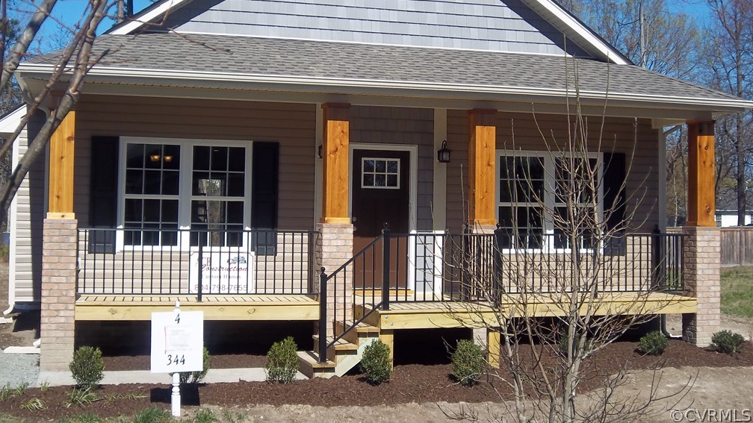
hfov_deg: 39.9
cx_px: 373
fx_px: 1038
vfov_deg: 23.0
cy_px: 141
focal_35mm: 52
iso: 64
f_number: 10.28
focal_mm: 8.3
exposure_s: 1/125
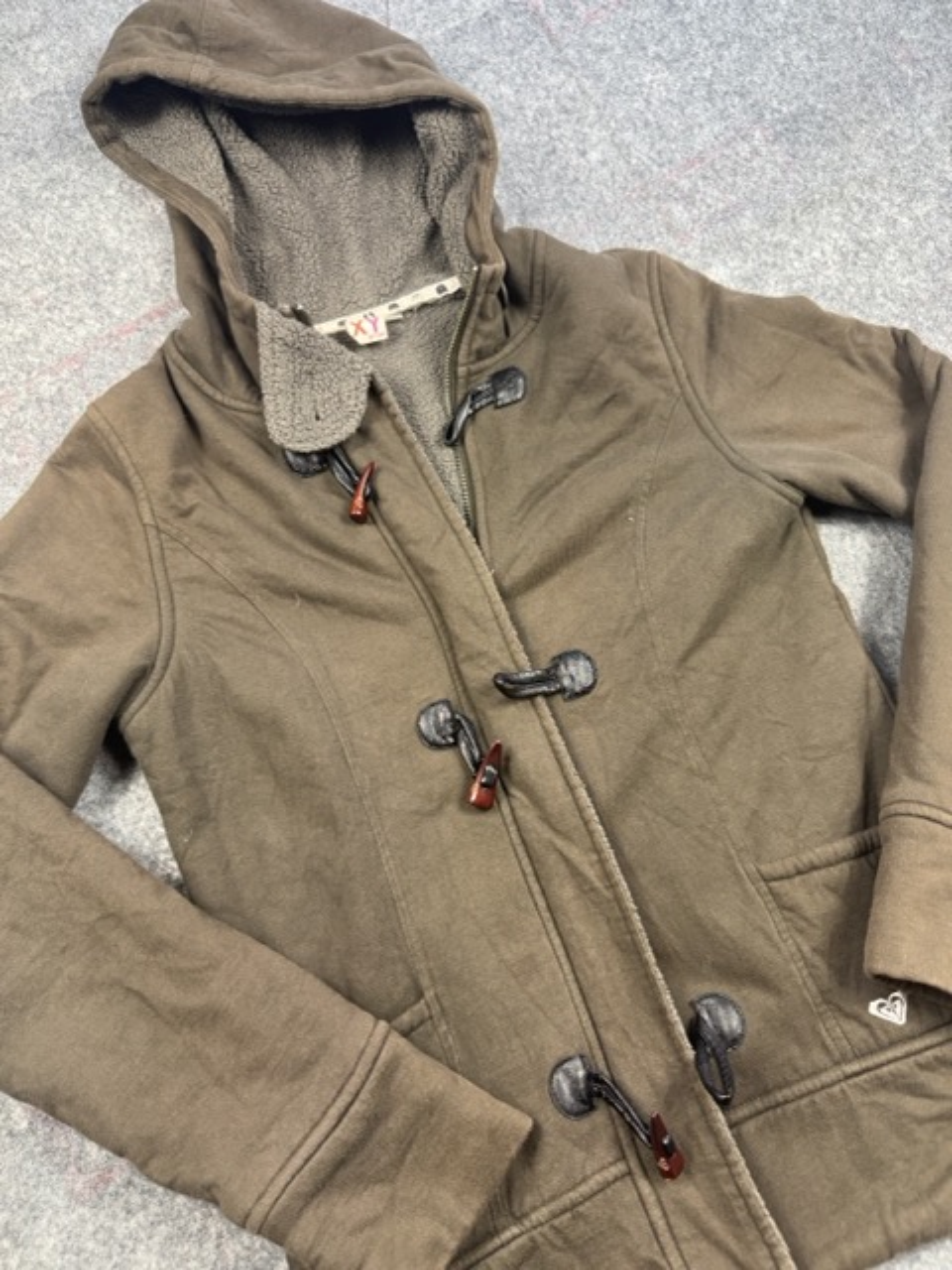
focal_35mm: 24
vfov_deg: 71.6
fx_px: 880
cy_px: 635
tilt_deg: -50.7
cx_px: 476
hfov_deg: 56.8
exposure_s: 1/100
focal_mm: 6.76
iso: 200
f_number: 1.78
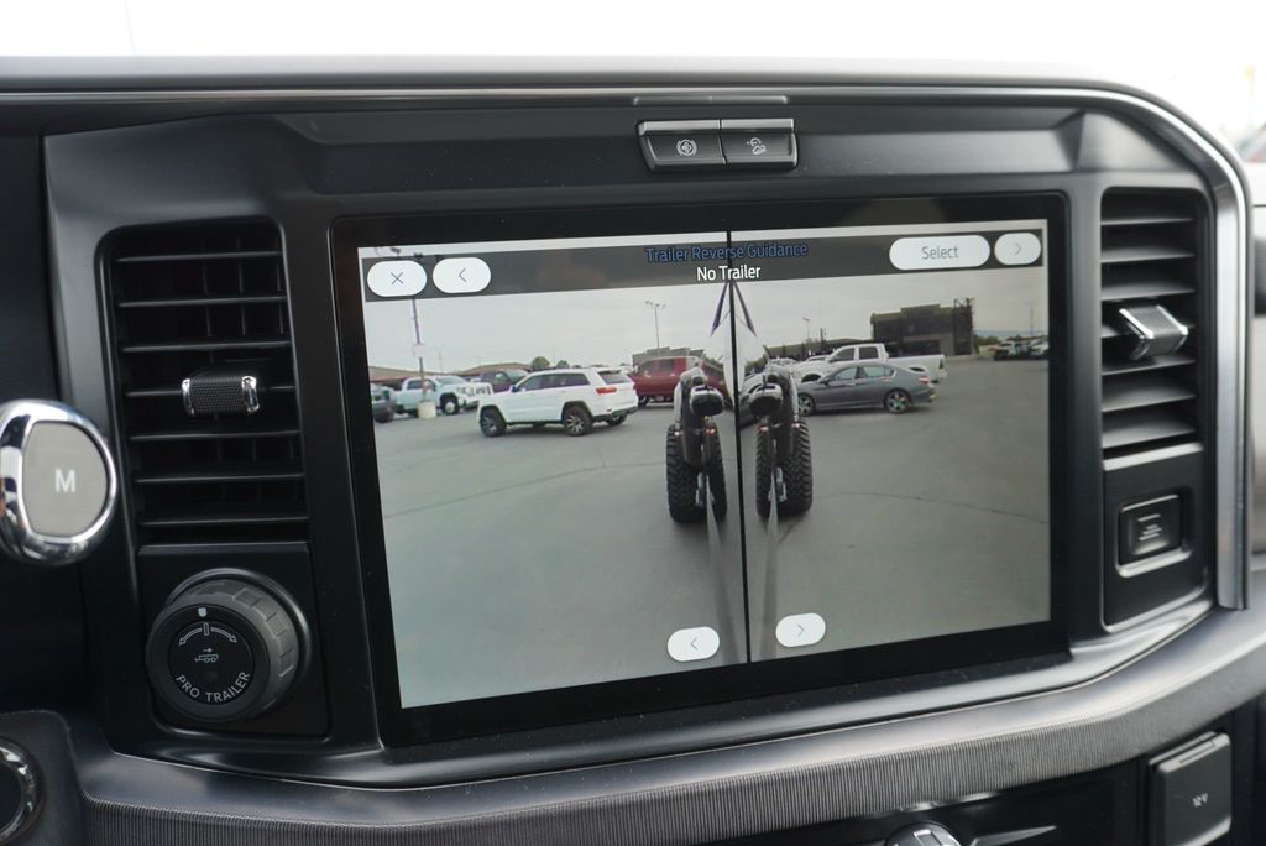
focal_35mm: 24
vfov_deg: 53.2
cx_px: 633
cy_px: 423
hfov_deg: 73.7
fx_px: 844
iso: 100
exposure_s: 1/80
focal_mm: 16
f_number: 4
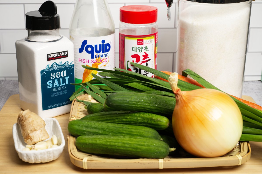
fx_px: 451
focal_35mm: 62
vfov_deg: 21.9
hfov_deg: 32.4
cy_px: 87
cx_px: 131
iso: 200
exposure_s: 1/100
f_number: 11
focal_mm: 62
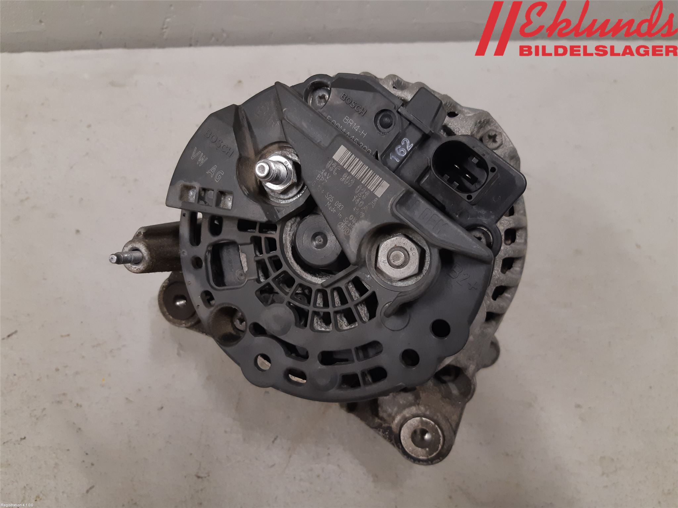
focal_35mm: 26
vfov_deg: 53.1
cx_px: 339
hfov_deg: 67.3
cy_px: 254
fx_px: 509
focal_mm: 3.93
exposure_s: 1/50
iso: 160
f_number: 1.7
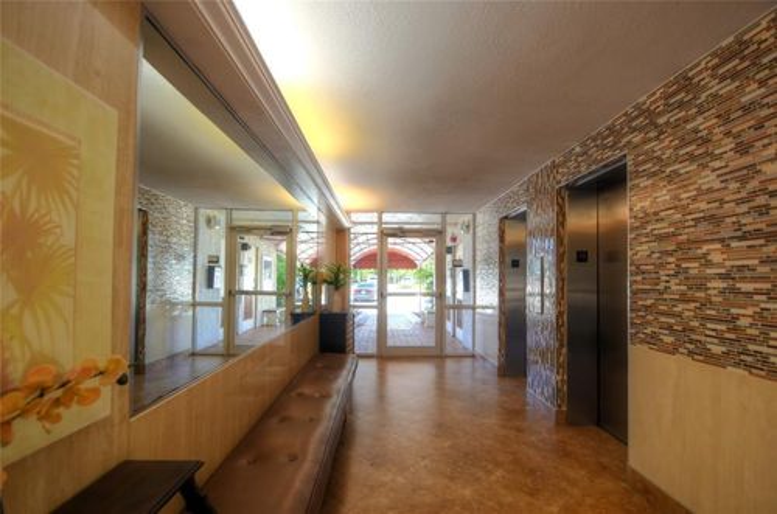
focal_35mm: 15
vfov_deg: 77.1
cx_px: 388
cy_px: 257
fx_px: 323
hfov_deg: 100.5
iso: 200
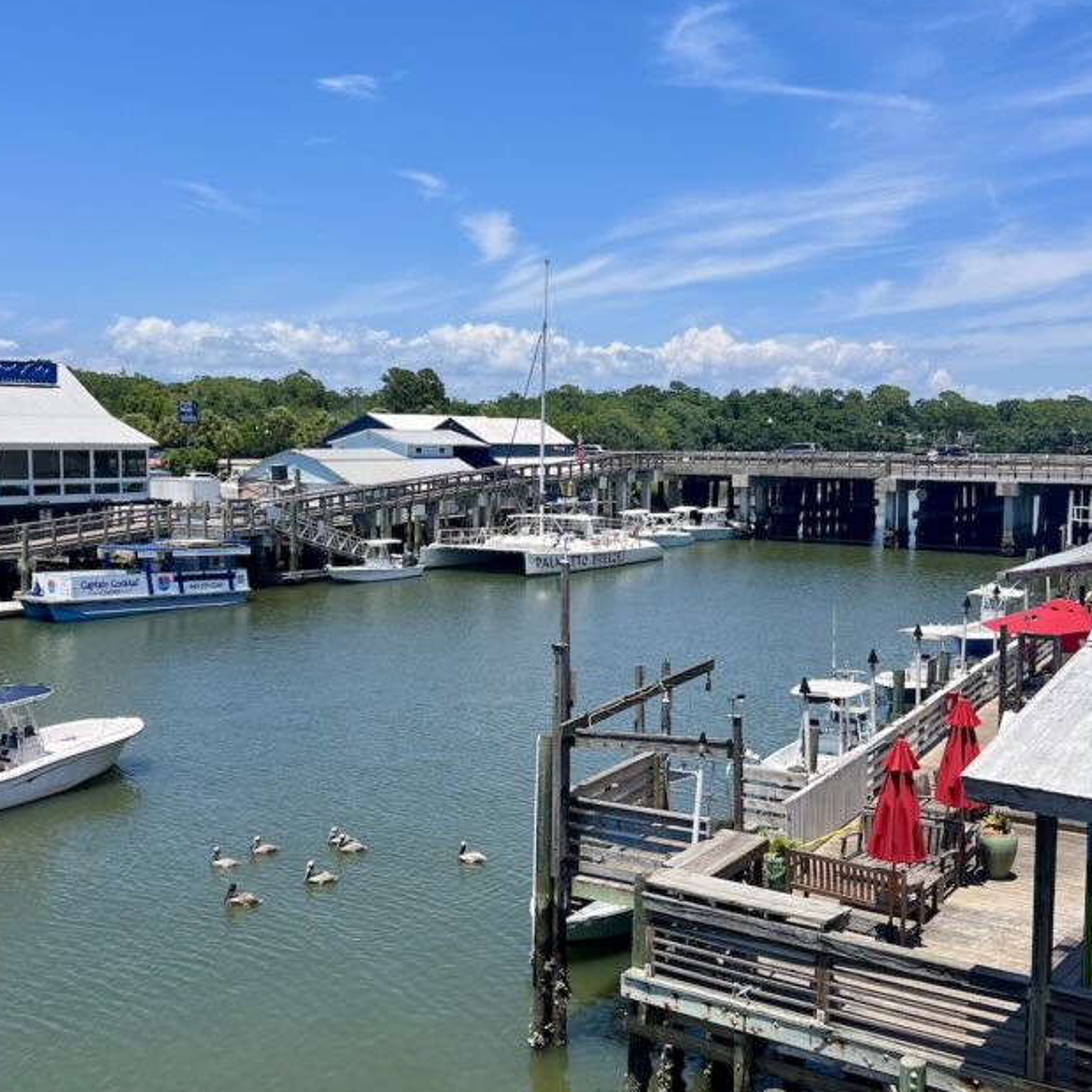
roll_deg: +0.2
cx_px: 515
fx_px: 1356
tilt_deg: -3.6
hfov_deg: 43.8
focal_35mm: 38
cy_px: 540
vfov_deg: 43.9
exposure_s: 1/5076
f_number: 1.5
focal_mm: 5.7
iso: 50
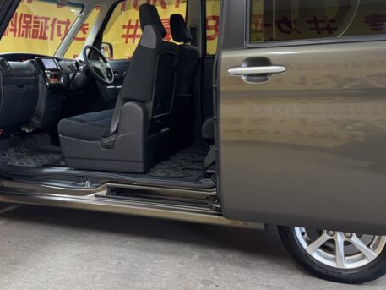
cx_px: 129
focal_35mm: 42
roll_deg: +0.3
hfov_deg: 44.1
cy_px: 74
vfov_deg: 33.7
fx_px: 468
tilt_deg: -0.5
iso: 250
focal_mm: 6.76
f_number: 1.78
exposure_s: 1/50
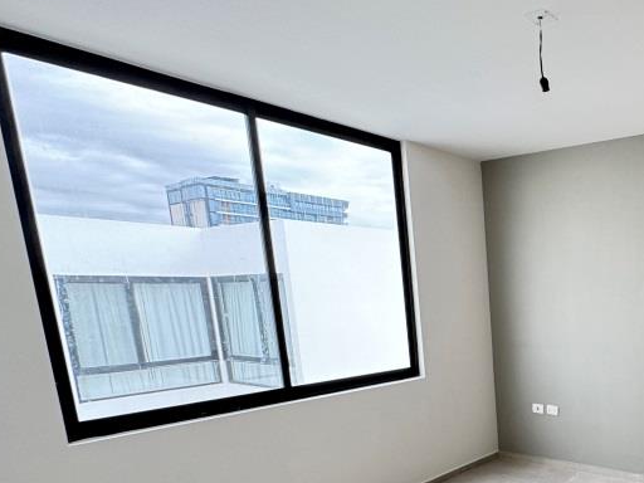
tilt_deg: -10.0
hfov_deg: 51.8
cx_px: 633
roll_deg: +0.9
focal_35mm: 28
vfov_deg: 47.2
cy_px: 382
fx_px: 521
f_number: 2.2
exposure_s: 1/99
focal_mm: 2.22
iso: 80
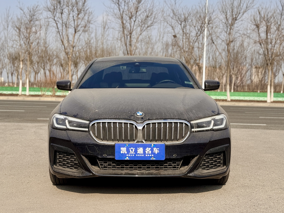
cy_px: 106
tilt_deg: +0.3
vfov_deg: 30.3
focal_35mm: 48
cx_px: 142
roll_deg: -0.7
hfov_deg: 39.7
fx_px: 394
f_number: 1.78
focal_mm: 6.76
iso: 64
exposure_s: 1/4975
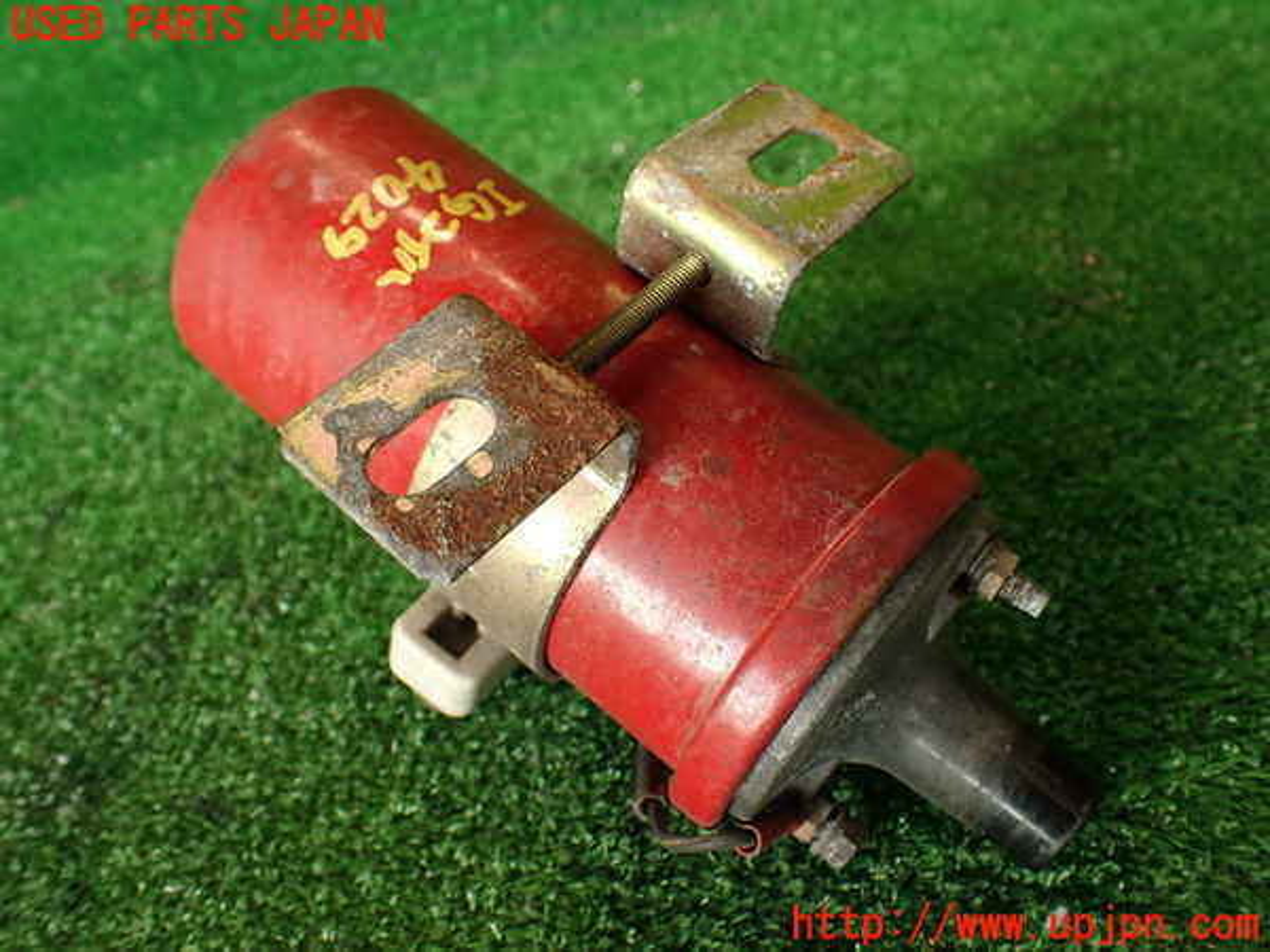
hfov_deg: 56.8
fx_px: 1174
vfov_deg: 44.2
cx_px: 635
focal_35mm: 32
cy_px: 476
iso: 100
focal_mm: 5.79
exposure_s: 1/60
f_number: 2.4
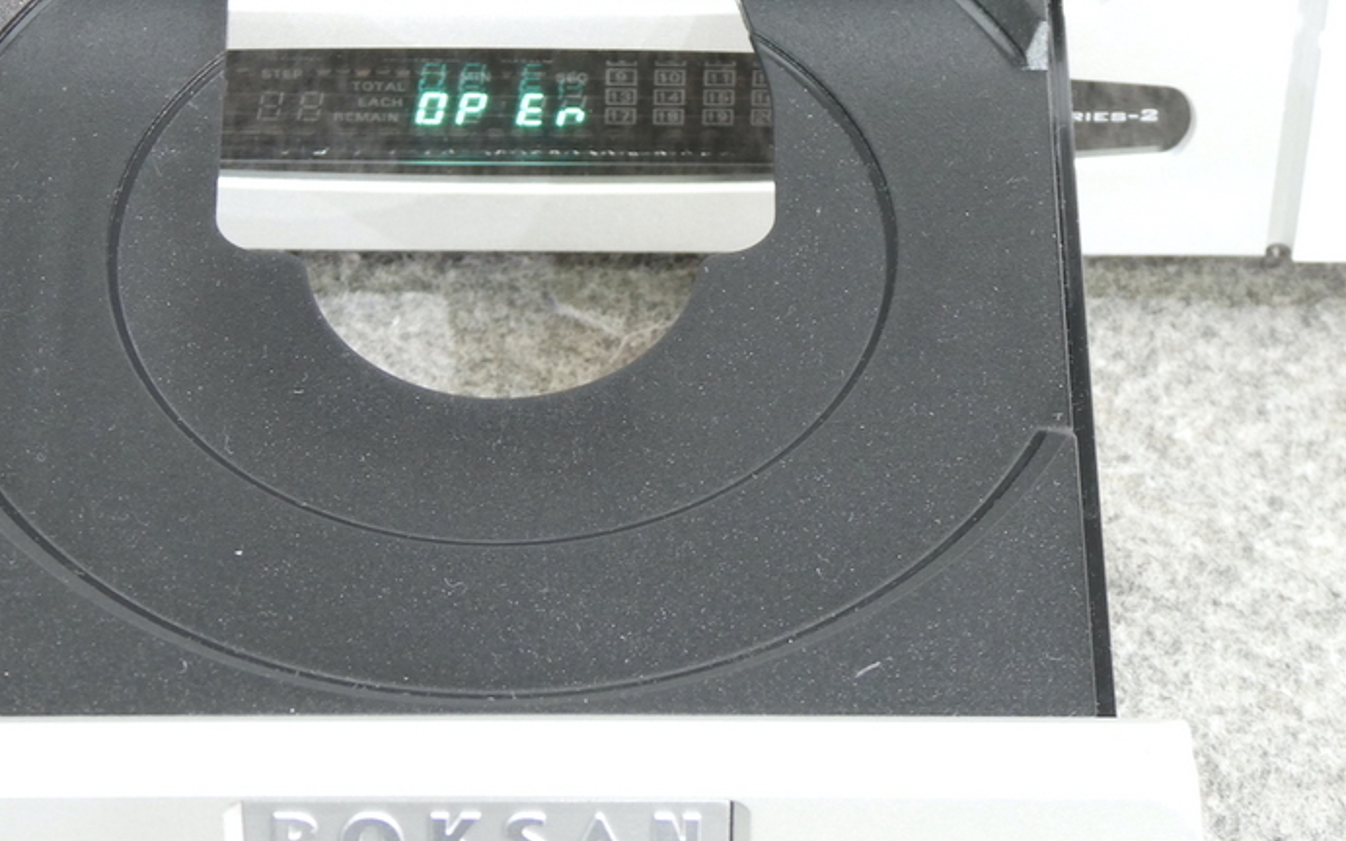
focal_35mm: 156
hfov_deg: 13.4
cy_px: 347
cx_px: 512
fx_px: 5723
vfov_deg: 8.4
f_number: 5.1
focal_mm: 19
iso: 200
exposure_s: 1/2
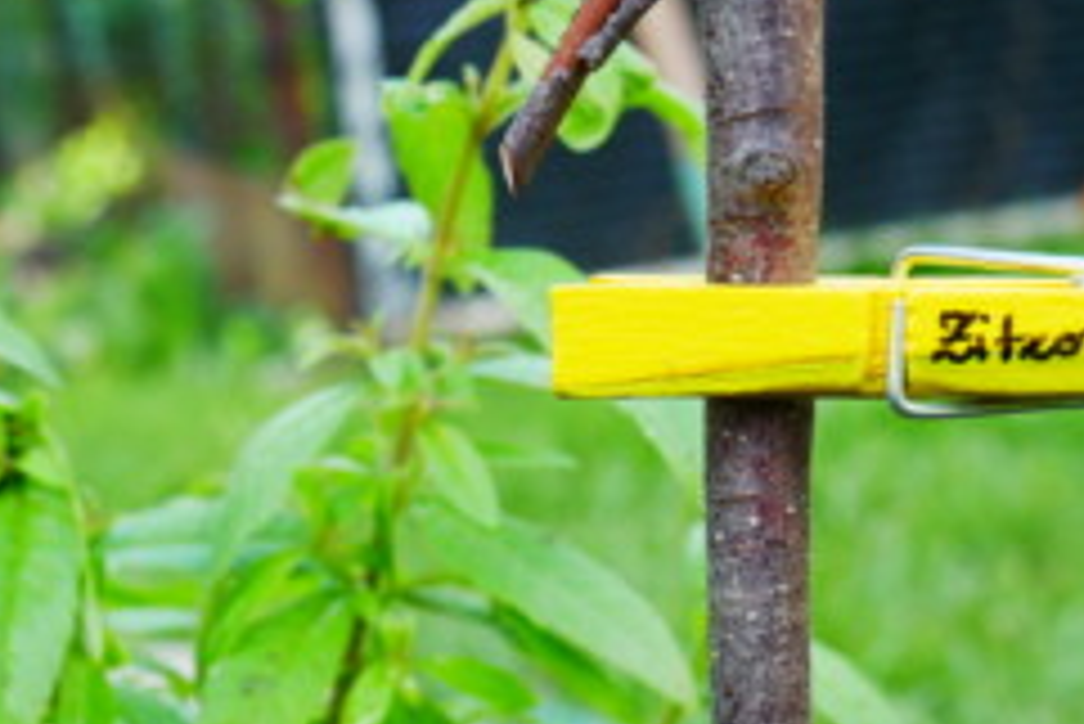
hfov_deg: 21.4
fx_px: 2862
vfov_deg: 14.2
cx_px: 634
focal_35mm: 95
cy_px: 704
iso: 200
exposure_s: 1/80
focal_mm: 22
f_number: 6.3
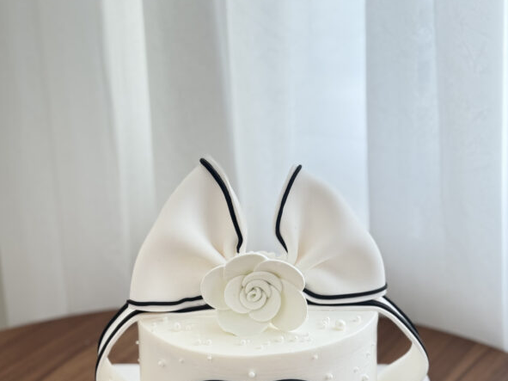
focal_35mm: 65
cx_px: 257
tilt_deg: -22.3
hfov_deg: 29.8
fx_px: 954
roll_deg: +0.9
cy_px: 291
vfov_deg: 22.3
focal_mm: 6.76
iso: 64
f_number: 1.78
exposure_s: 1/121
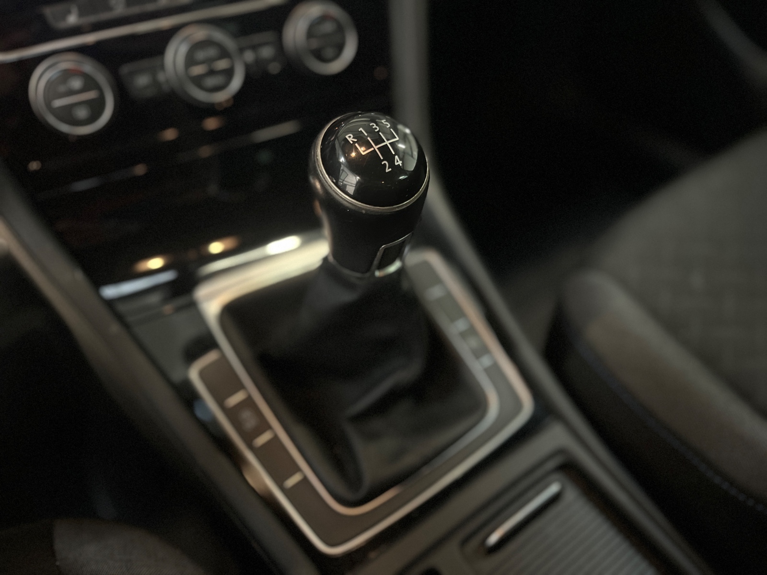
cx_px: 384
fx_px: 576
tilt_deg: -45.0
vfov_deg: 53.1
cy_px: 288
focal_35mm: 26
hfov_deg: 67.3
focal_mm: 5.1
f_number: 1.6
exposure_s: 1/25
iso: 800
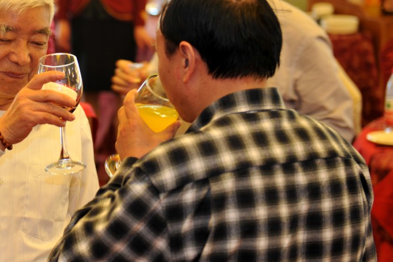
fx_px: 1571
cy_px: 104
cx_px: 29
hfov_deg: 14.1
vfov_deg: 9.5
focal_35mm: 144
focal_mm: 70
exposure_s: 1/50
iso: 400
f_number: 2.8
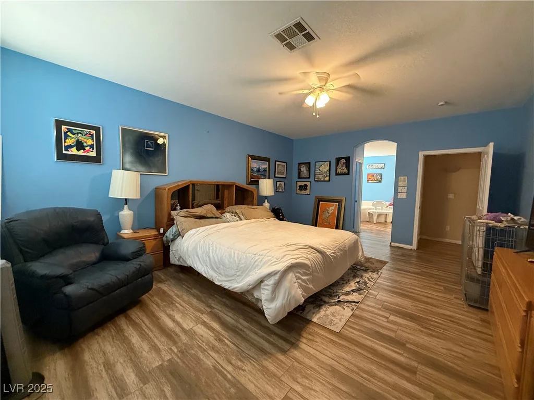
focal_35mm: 14
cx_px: 267
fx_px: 216
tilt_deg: -3.6
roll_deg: -1.5
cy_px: 200
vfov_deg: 85.7
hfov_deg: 102.1
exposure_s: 1/60
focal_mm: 2.22
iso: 500
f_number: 2.2
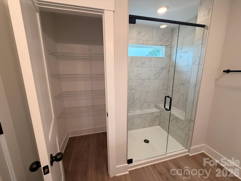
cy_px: 90
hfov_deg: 102.1
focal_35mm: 14
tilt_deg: -11.0
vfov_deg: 85.7
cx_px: 120
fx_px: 97
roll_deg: +0.3
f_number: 2.2
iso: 160
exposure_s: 1/120
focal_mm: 2.22
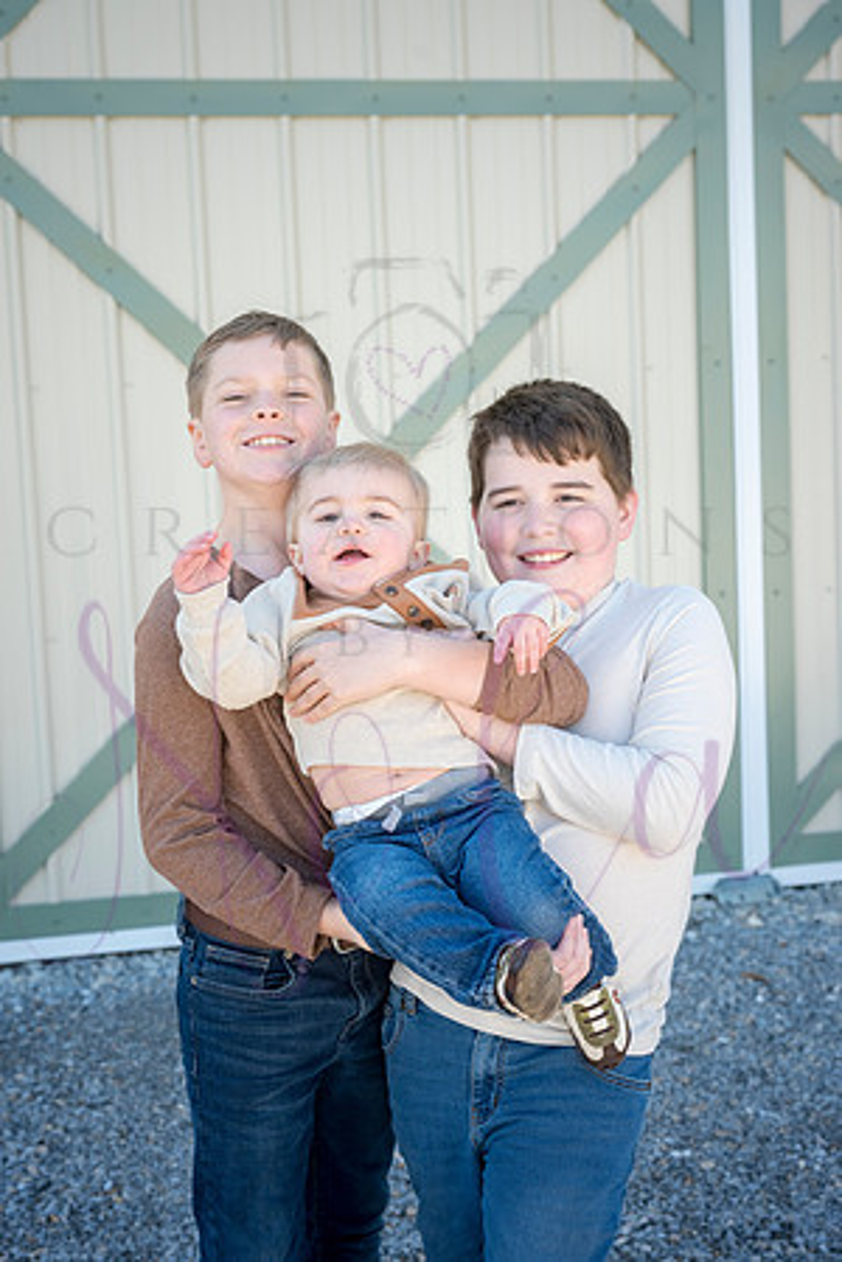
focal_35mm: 51
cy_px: 631
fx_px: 1789
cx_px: 421
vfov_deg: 38.9
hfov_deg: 26.5
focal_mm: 51
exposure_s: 1/640
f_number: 5
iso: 400
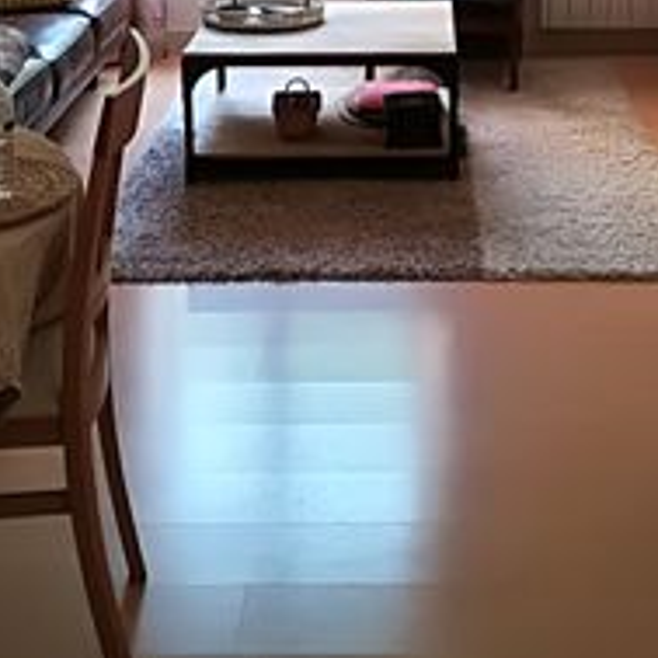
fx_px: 1570
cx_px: 425
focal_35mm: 73
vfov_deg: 22.3
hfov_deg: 23.6
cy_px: -66
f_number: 2.2
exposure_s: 1/33.3
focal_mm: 3.83
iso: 100
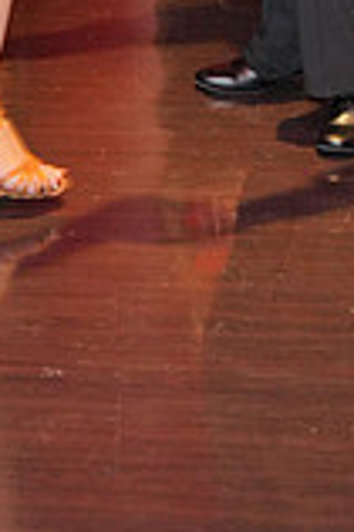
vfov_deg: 11.8
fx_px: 2395
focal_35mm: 162
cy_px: -411
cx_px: 147
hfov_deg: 8.5
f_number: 4
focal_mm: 44
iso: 4000
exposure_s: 1/200
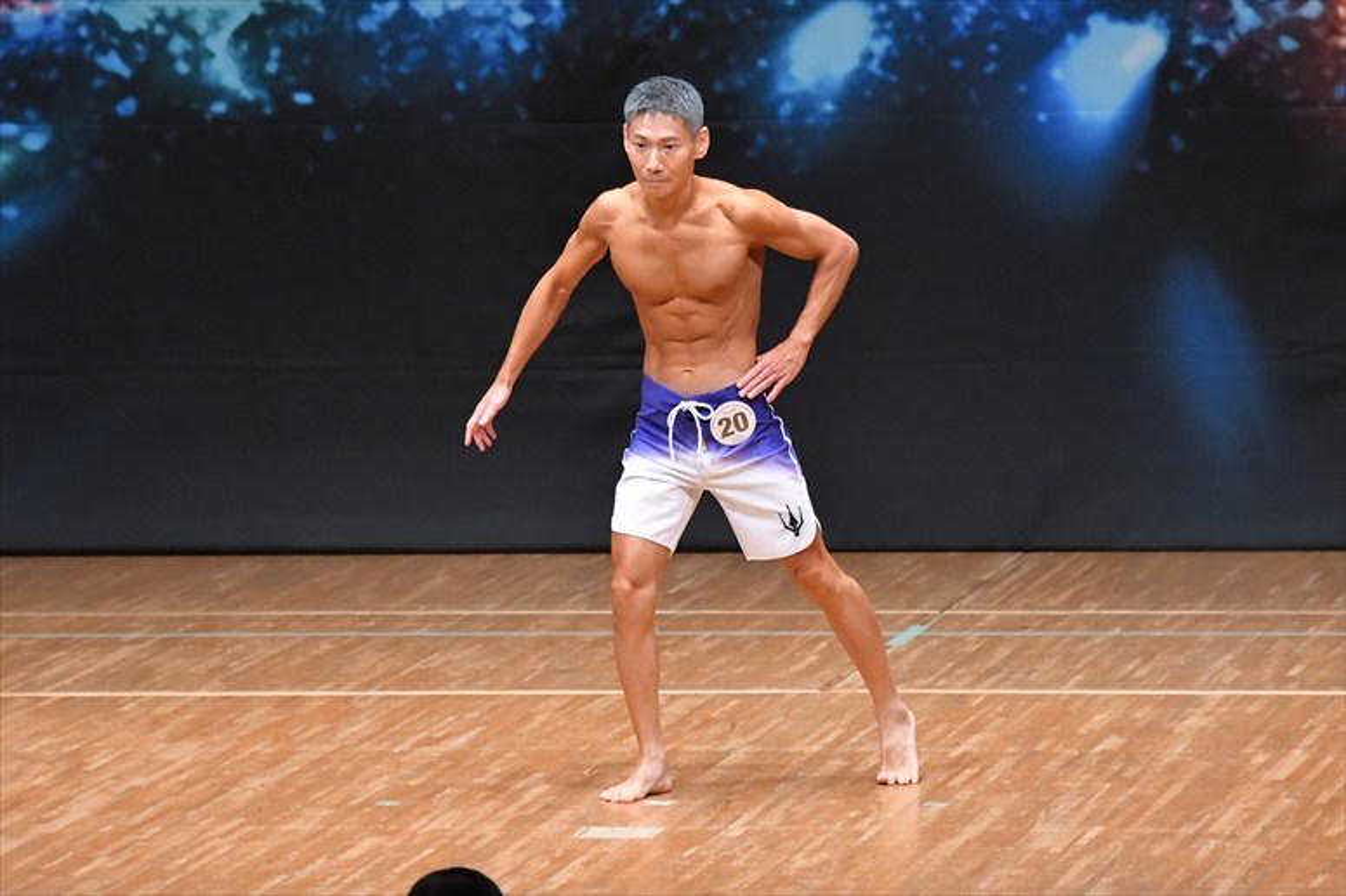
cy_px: 448
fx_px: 10651
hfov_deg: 7.2
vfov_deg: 4.8
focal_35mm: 285
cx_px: 673
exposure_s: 1/400
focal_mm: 190
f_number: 5.6
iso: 8000
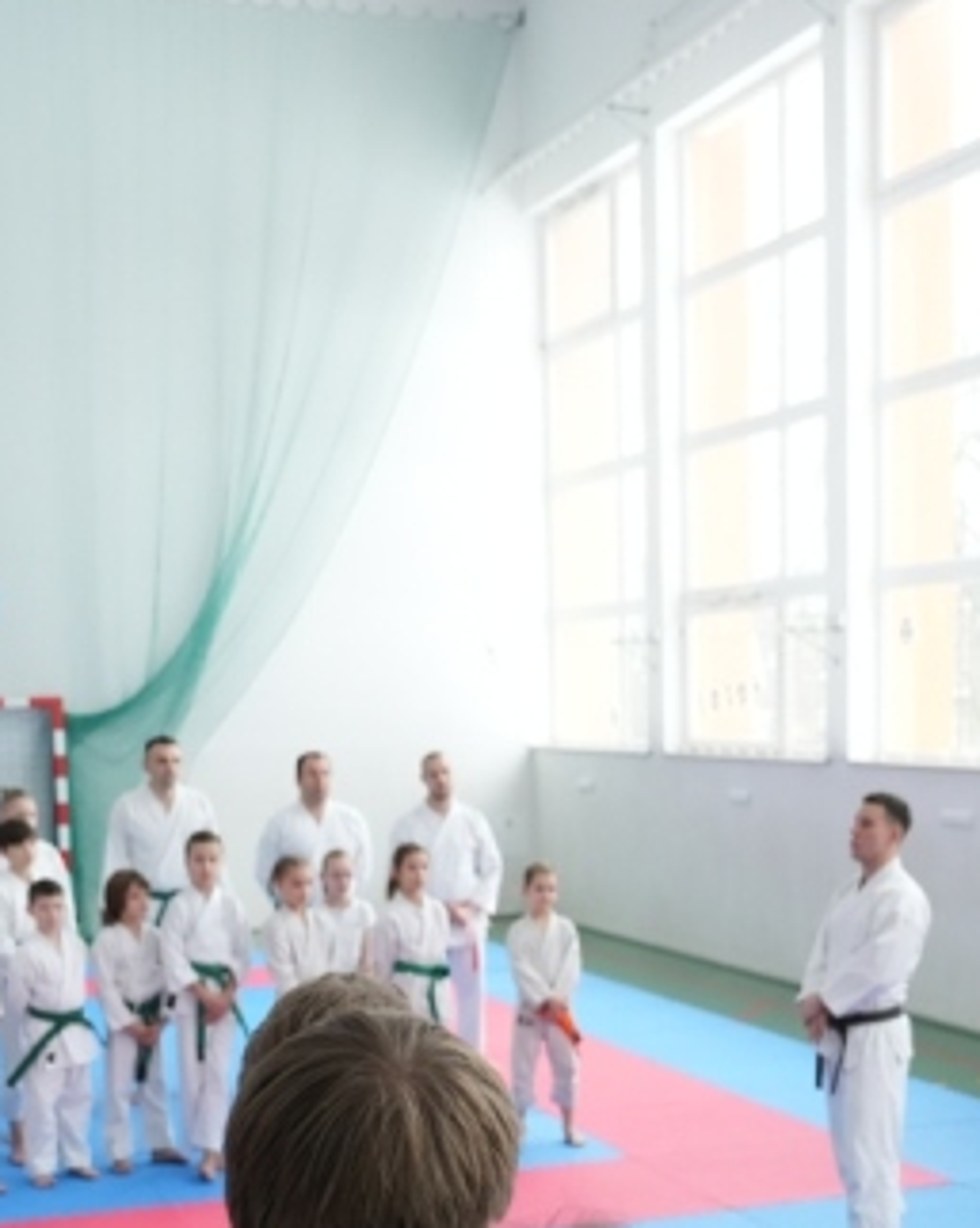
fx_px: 2033
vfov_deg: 32.8
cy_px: 959
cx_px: 595
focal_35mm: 56
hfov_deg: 27.0
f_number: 4
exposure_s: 1/320
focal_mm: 24
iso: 3200
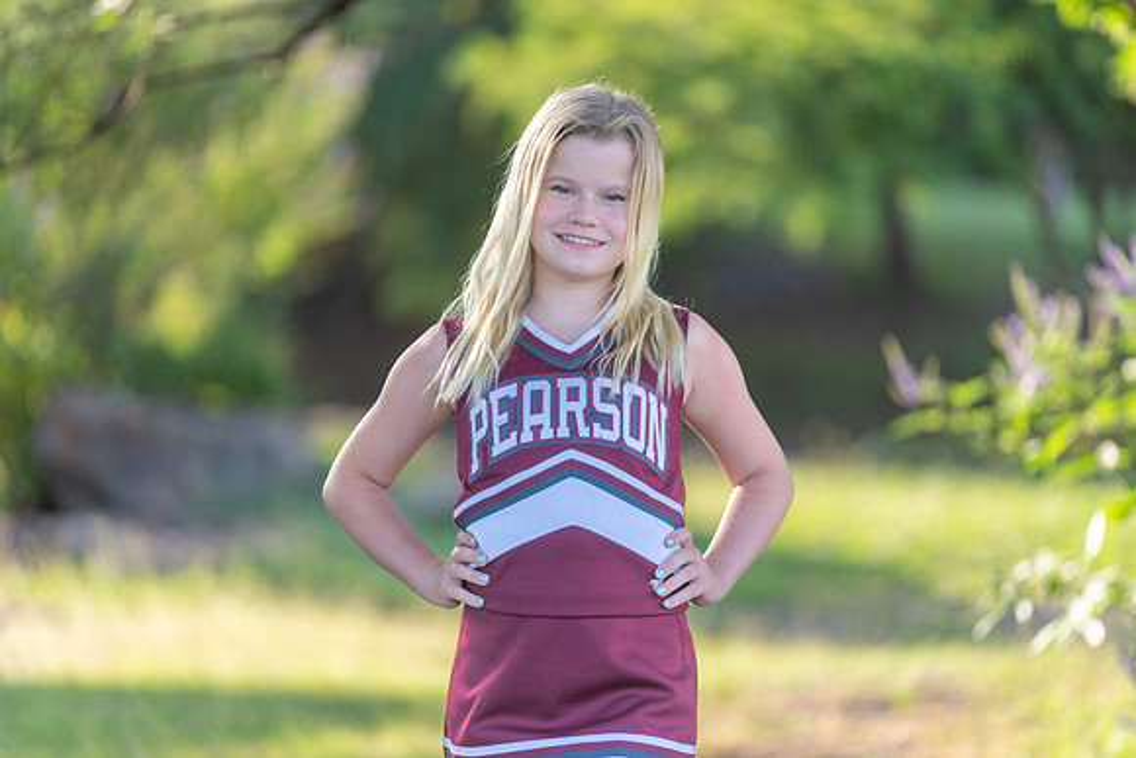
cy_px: 379
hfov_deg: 11.5
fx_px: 5650
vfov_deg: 7.7
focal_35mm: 179
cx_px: 568
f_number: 2.8
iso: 125
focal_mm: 179
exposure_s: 1/320
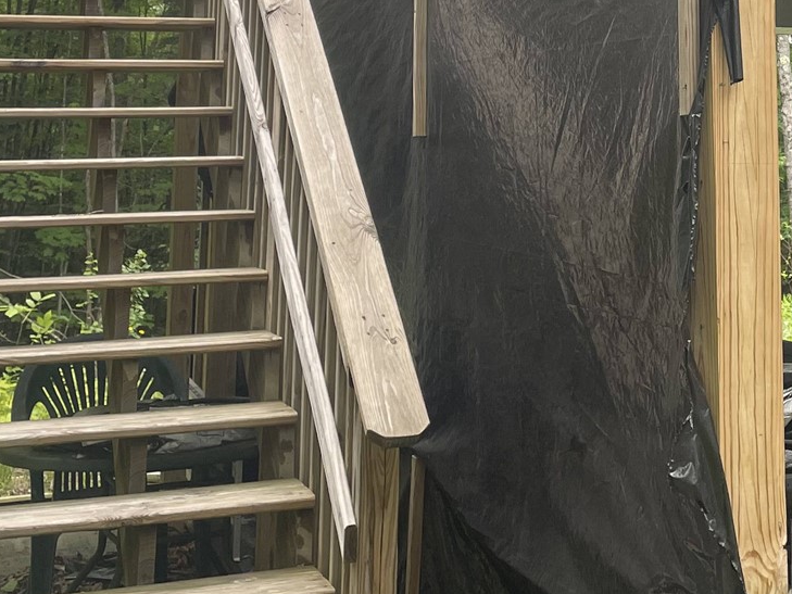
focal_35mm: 73
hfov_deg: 25.7
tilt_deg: +6.5
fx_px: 1670
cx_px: 741
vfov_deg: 19.3
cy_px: -74
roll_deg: +1.0
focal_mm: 4.2
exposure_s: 1/392
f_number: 1.6
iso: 32
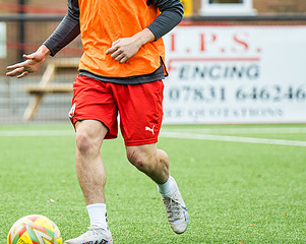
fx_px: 3980
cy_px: 105
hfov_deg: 4.4
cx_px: 93
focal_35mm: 440
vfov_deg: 3.5
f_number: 2.8
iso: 400
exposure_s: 1/640
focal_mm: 155
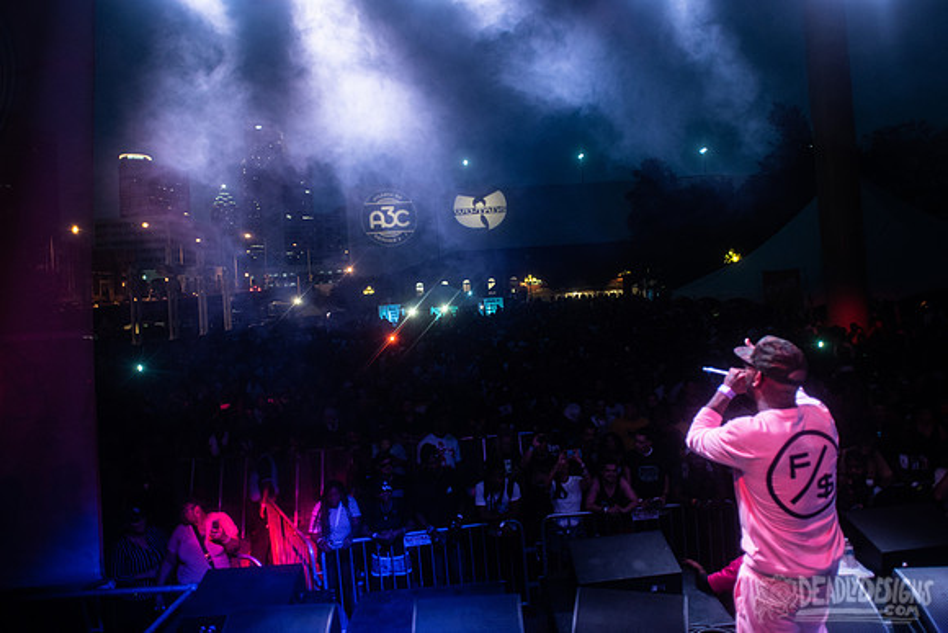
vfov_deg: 56.1
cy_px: 283
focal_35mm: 22
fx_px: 592
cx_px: 486
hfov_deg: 77.4
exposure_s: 1/100
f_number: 3.5
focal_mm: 20
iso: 800
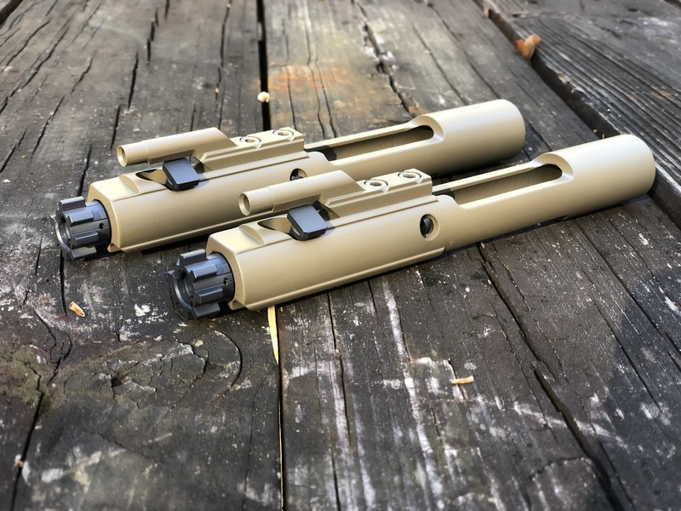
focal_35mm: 52
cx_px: 340
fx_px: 1023
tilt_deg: -26.3
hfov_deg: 36.8
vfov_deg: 28.0
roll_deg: -2.4
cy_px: 256
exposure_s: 1/60
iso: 50
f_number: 2.4
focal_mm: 6
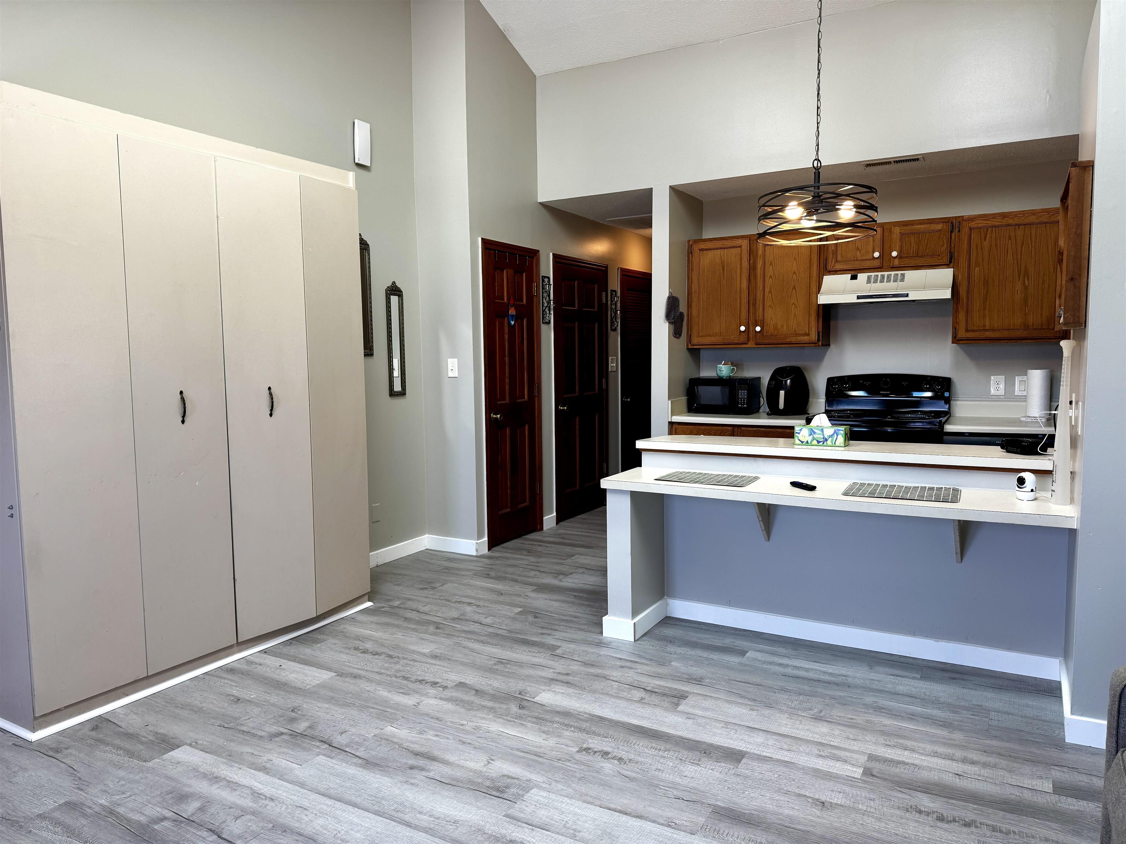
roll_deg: +1.0
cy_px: 422
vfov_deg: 56.8
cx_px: 563
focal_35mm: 24
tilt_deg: -4.9
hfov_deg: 71.6
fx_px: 781
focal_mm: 6.76
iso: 80
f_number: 1.78
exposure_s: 1/120
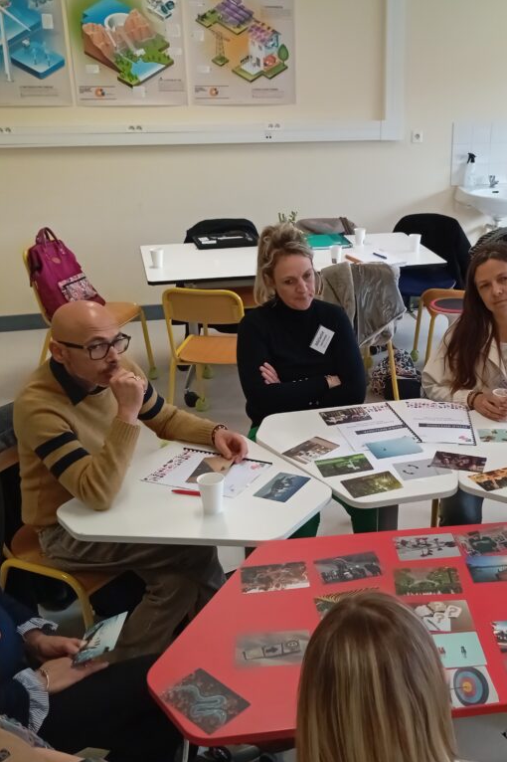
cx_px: 380
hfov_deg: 33.5
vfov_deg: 49.6
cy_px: 382
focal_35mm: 39
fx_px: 825
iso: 185
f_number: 1.8
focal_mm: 4.25
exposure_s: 1/50
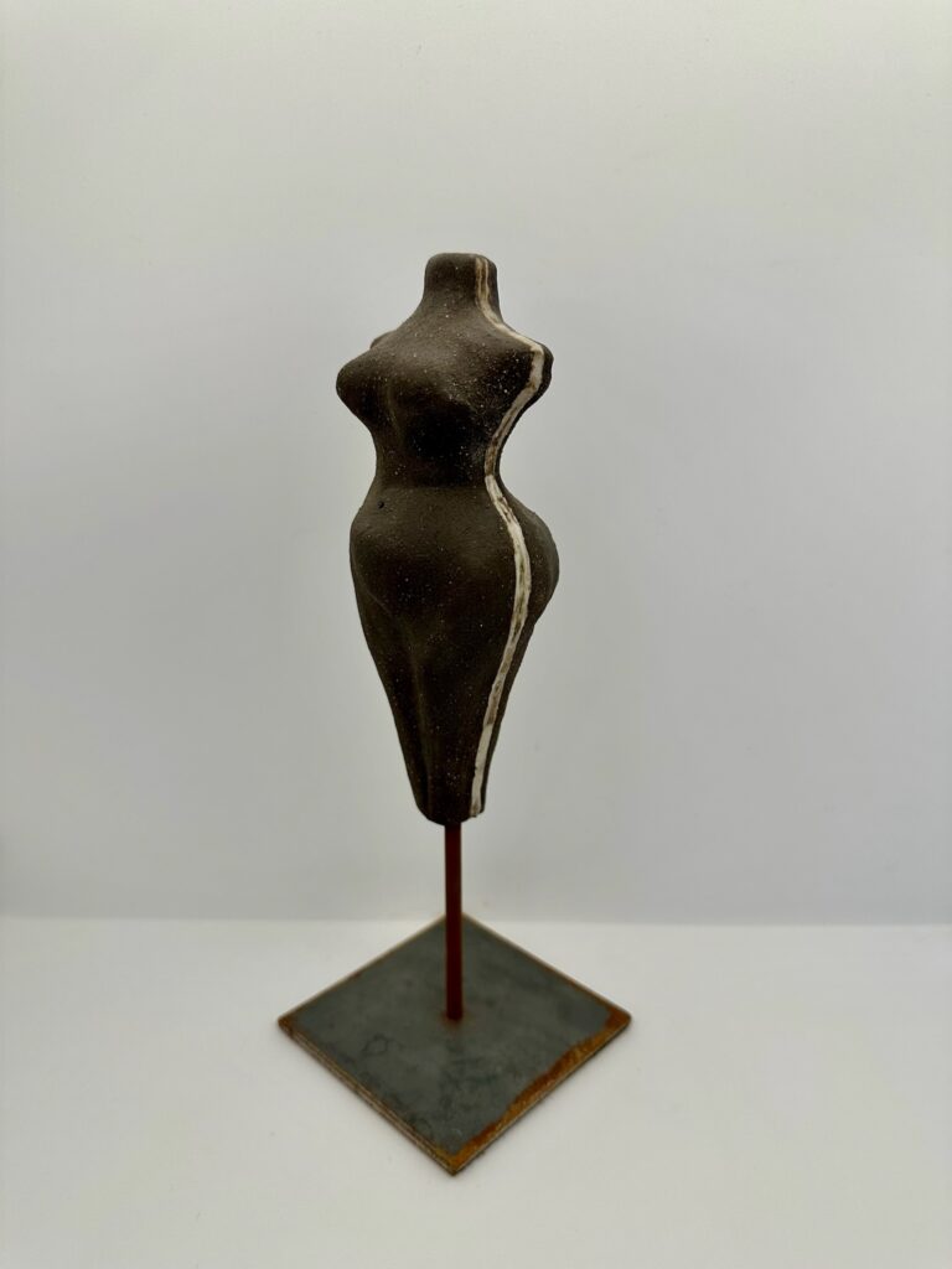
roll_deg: +0.1
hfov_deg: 56.8
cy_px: 634
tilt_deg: -16.8
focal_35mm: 24
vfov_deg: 71.6
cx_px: 476
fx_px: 880
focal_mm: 6.86
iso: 80
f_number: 1.78
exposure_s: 1/384
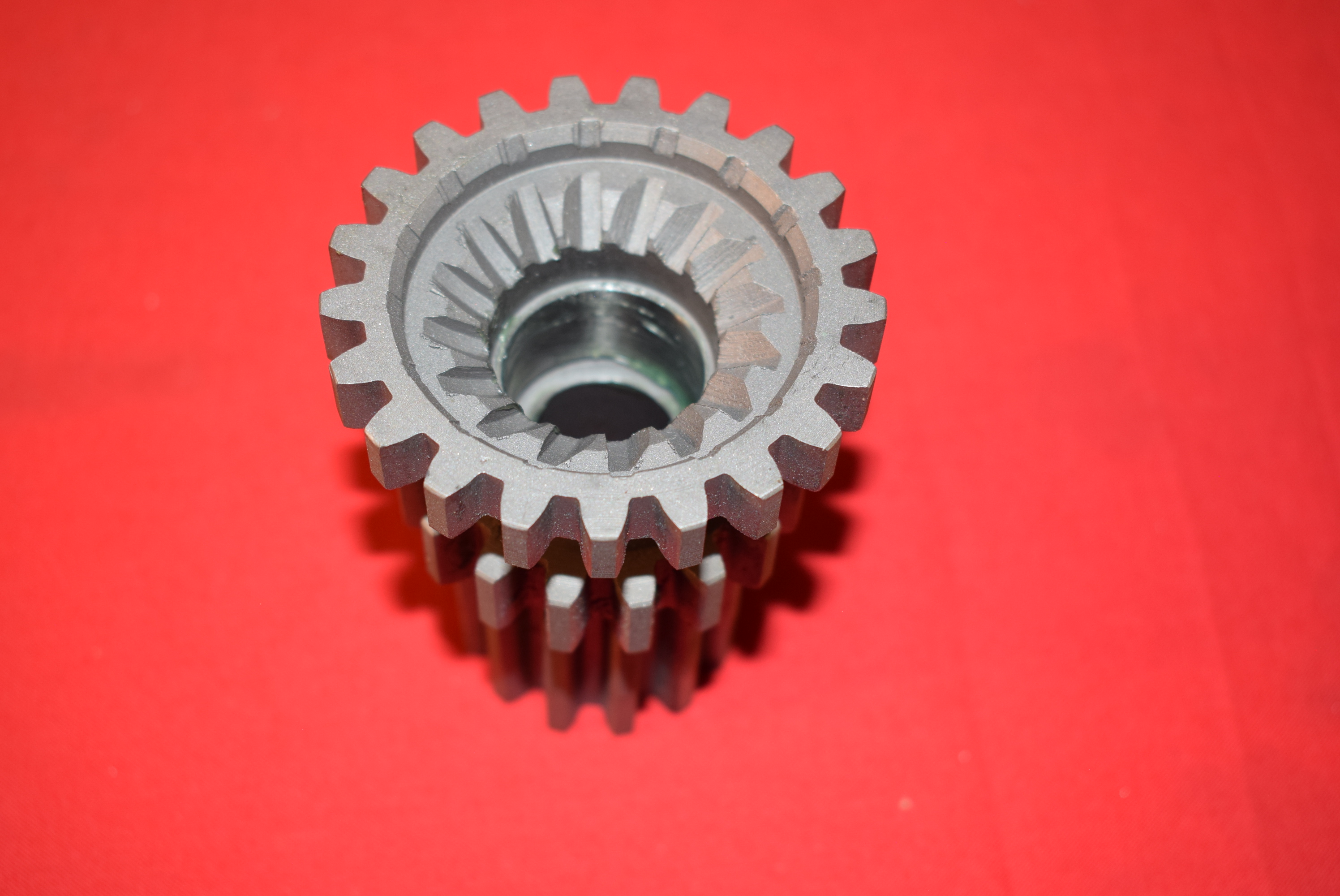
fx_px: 1956
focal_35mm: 52
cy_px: 448
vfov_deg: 25.8
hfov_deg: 37.8
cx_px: 670
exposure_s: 1/30
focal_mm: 35
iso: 400
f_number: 5.6
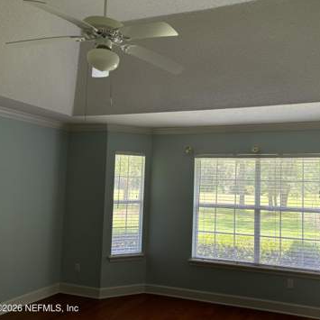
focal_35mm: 31
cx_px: 211
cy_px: 160
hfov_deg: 51.6
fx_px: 324
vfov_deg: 52.5
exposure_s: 1/121
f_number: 1.6
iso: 64
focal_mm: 5.96
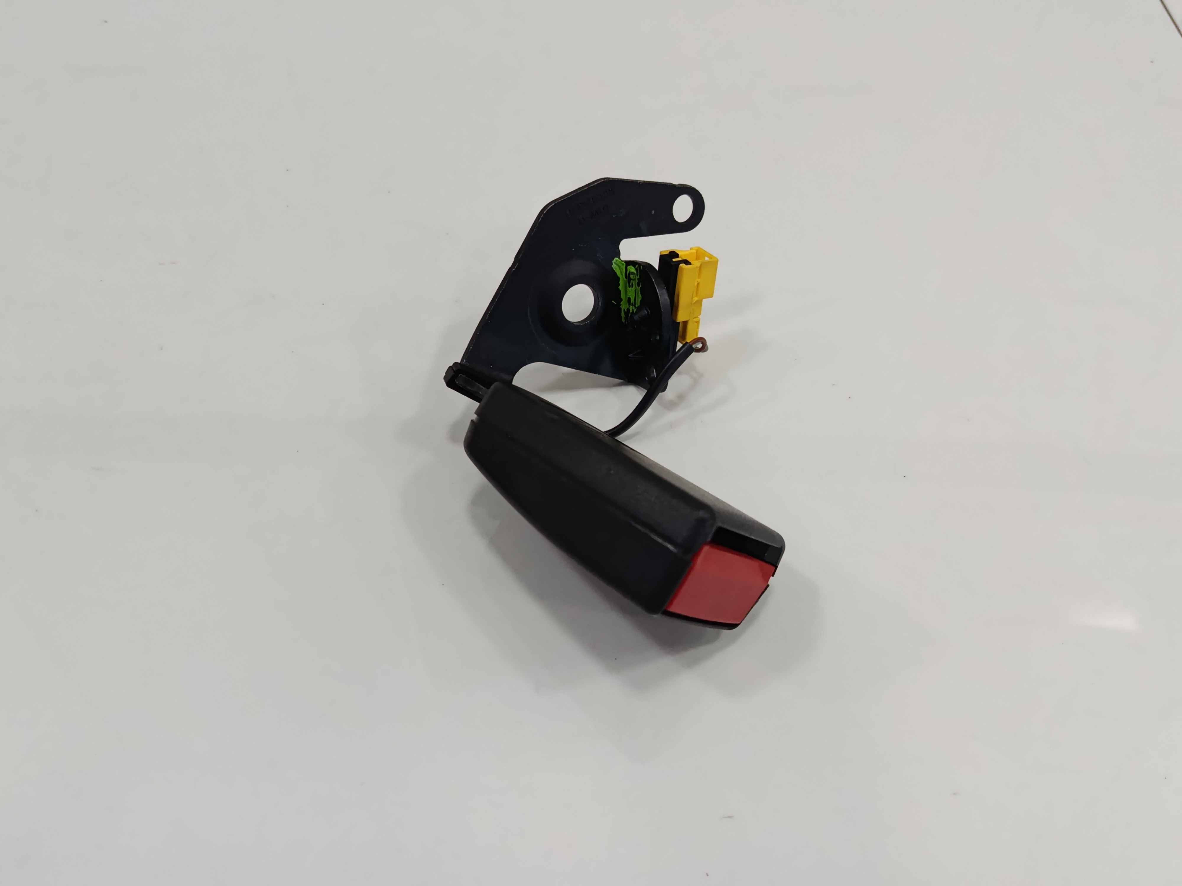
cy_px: 443
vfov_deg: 46.8
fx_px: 1024
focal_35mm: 30
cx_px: 591
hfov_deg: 60.0
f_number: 1.7
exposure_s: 1/100
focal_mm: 5.24
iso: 733
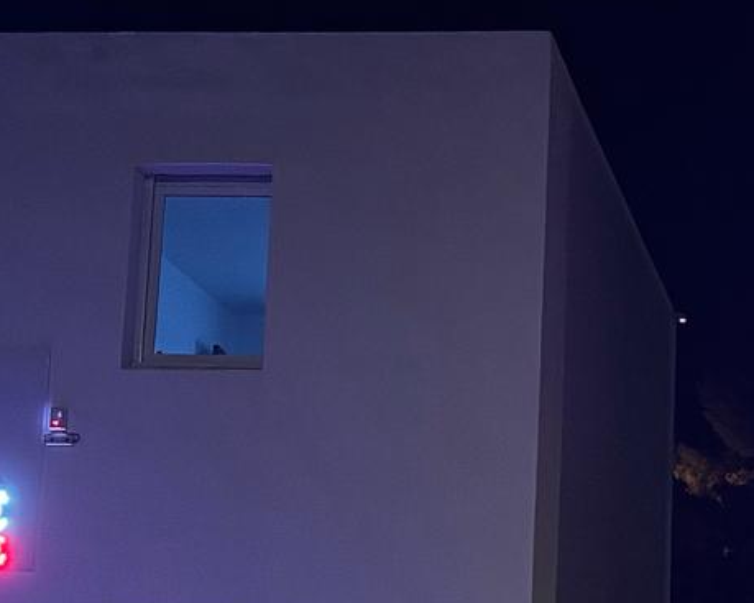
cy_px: 513
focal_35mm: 98
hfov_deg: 18.9
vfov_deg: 15.6
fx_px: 2186
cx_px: 785
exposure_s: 1/25
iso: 1000
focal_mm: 6.76
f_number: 1.78
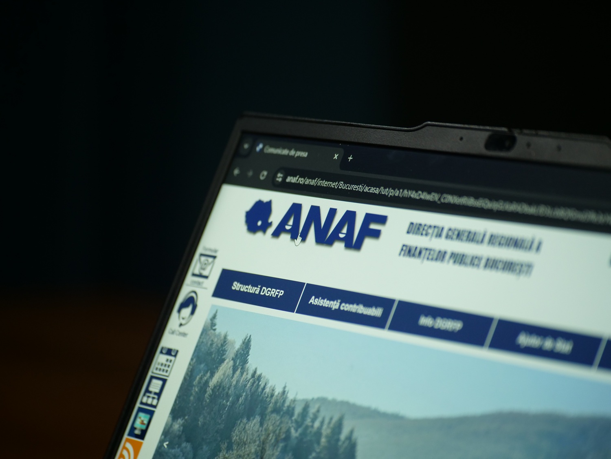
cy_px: 230
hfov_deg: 9.9
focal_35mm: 200
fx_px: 3530
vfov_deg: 7.4
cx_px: 306
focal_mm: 100
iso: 640
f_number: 2.8
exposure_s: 1/50
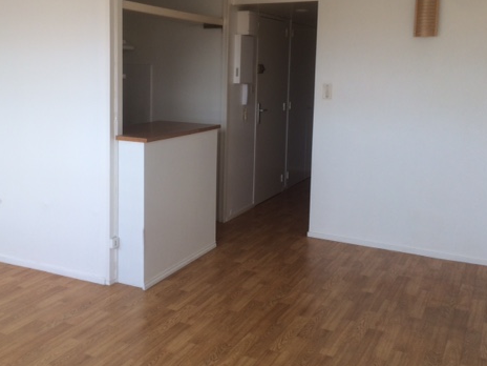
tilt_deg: -7.6
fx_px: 563
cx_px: 197
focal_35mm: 40
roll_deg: -0.9
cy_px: 141
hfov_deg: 46.6
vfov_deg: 35.8
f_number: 2.2
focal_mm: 4.15
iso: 40
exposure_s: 1/100
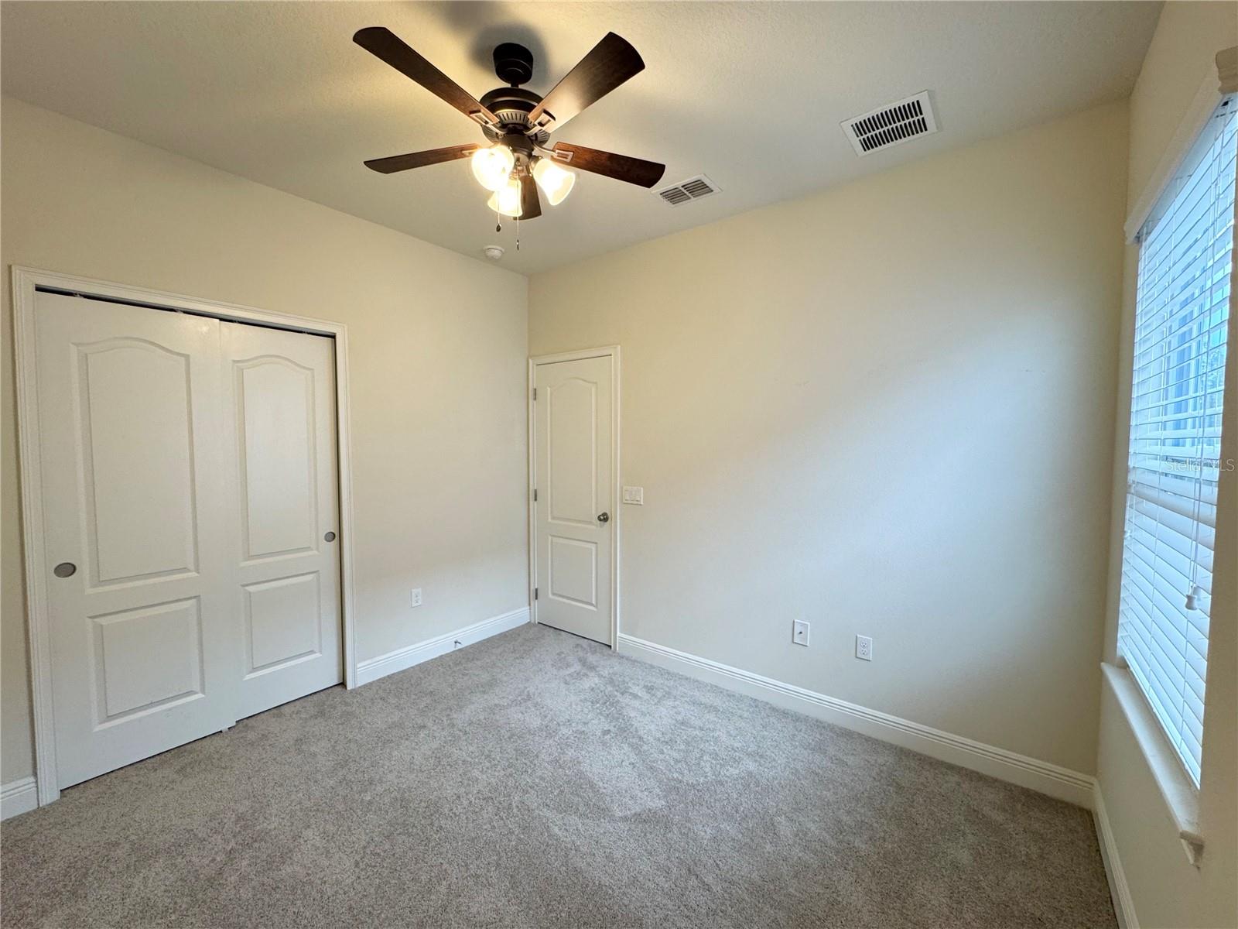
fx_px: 501
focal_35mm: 14
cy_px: 464
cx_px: 619
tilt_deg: -3.3
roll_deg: -0.4
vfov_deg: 85.7
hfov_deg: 102.1
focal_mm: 2.22
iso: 160
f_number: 2.2
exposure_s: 1/120
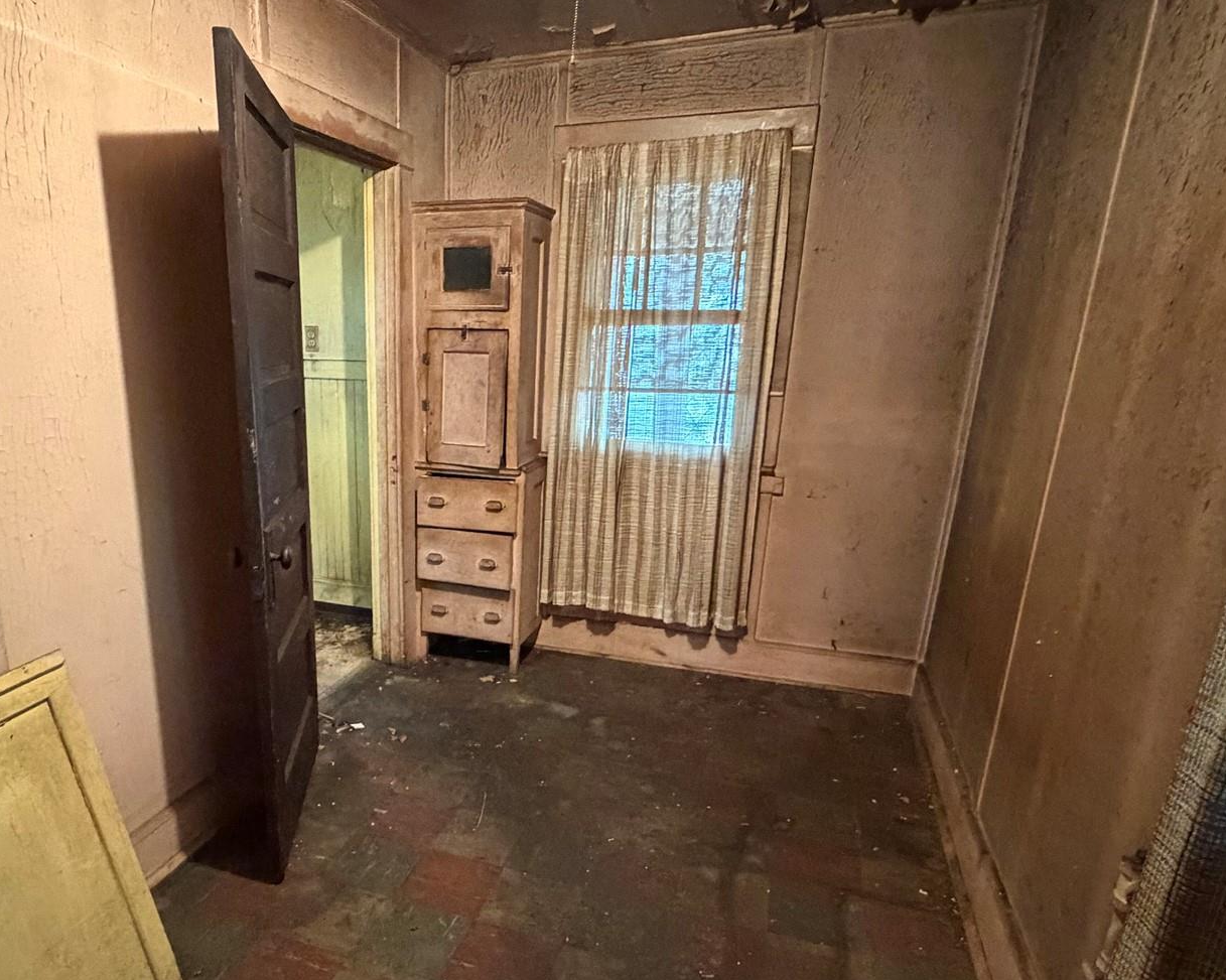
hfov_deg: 71.5
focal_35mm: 23
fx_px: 834
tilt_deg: -16.1
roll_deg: -0.3
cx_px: 464
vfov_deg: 60.4
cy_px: 580
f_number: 2.2
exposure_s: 1/40
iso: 1250
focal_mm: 2.22
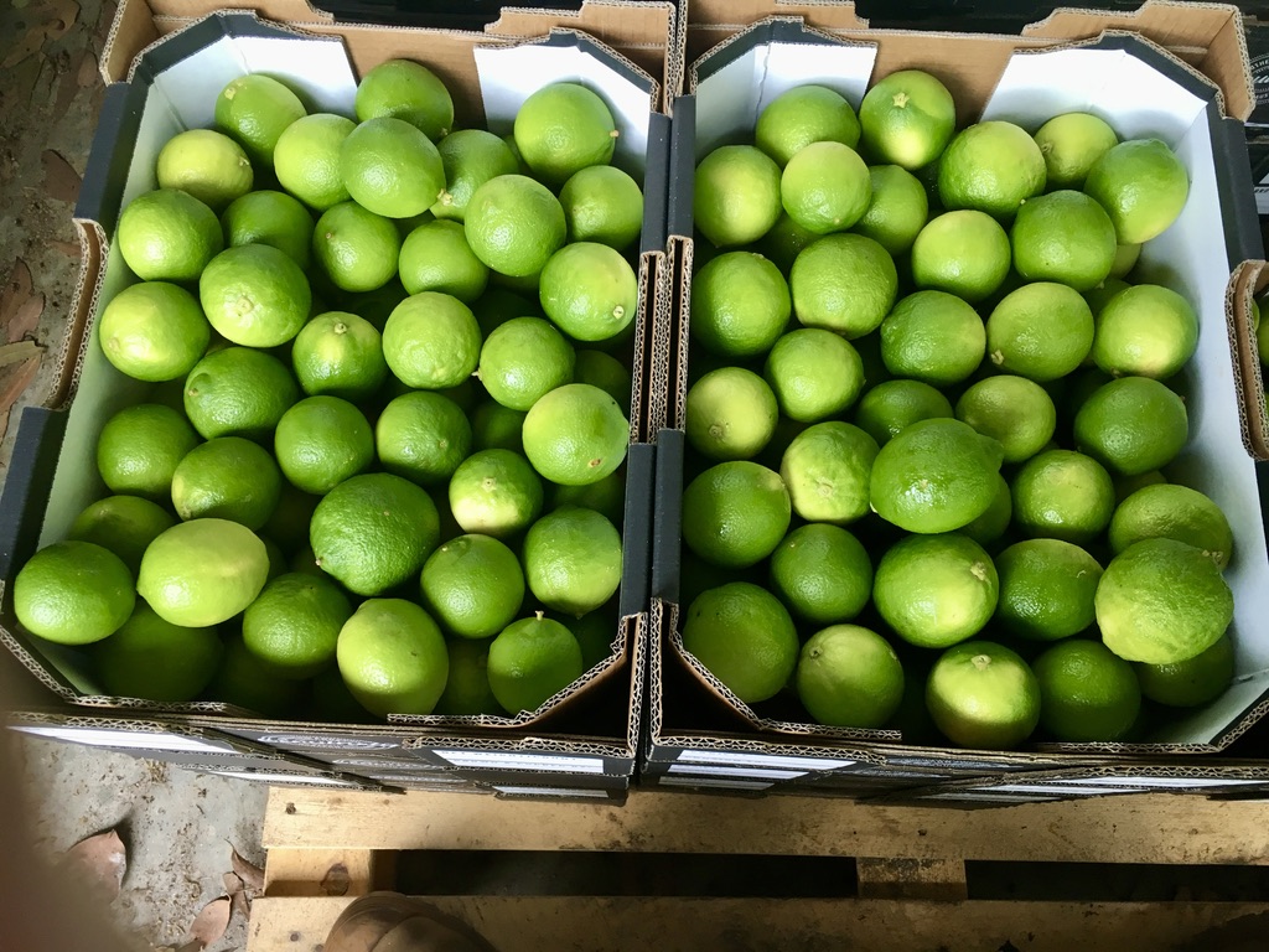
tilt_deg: -71.2
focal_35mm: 29
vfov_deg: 48.2
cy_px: 476
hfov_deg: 61.7
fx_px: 1063
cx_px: 634
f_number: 2.2
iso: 50
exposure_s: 1/33
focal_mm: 4.15
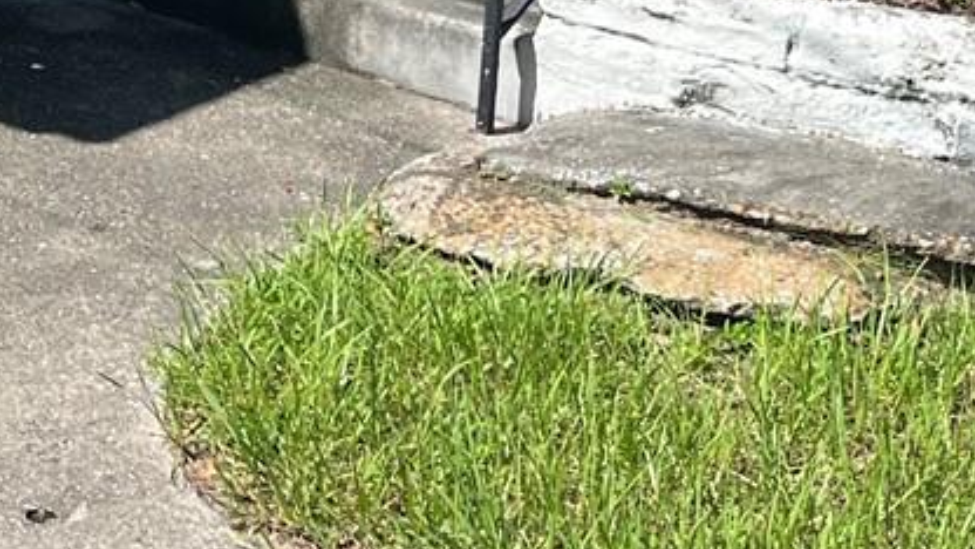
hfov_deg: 19.1
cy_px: -462
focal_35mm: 109
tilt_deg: -10.8
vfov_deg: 10.4
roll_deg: -1.6
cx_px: 21
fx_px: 2818
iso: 50
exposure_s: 1/1647
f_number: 1.6
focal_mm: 5.1
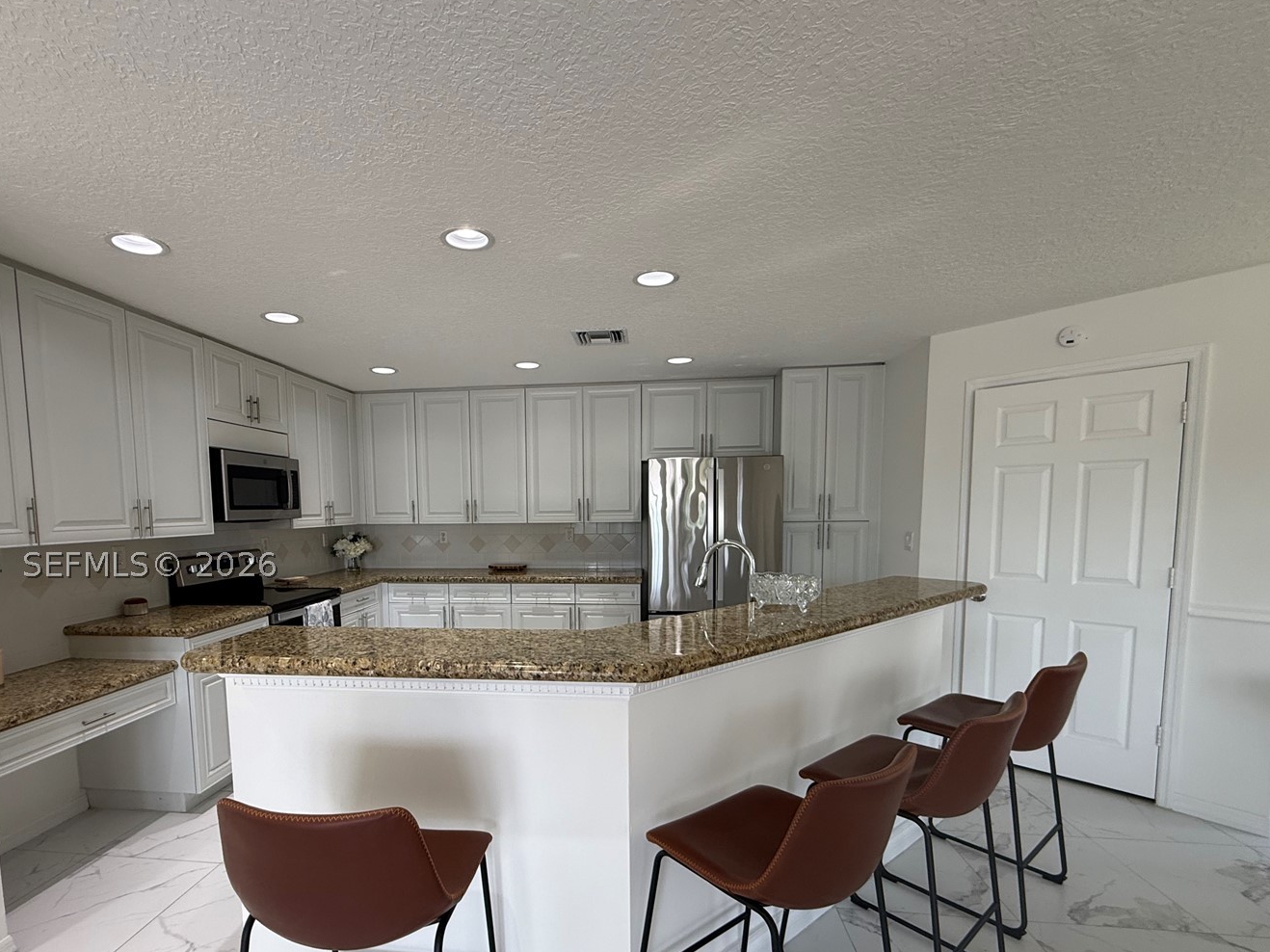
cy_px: 565
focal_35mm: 17
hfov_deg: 90.8
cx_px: 572
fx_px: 624
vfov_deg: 74.0
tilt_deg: -6.3
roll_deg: +0.1
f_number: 2.2
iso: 100
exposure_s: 1/120
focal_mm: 2.22
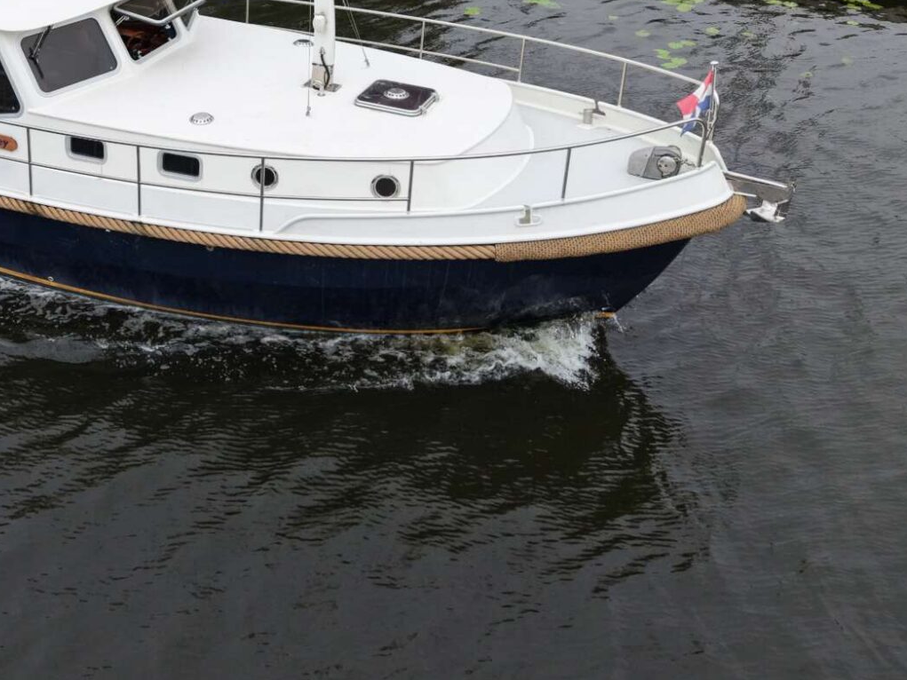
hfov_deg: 39.1
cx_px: 201
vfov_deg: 30.1
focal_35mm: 47
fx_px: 1232
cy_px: 132
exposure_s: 1/3200
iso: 200
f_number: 1.8
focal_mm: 8.67
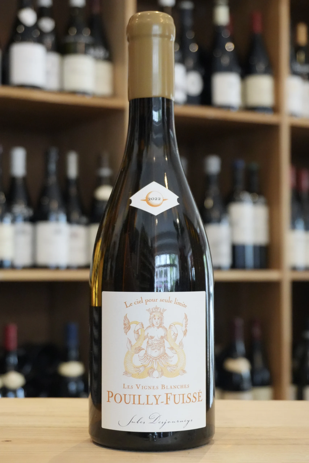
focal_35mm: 63
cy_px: 232
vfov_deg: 31.9
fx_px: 811
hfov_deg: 21.6
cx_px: 154
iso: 5000
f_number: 5.6
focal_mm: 42
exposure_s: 1/160
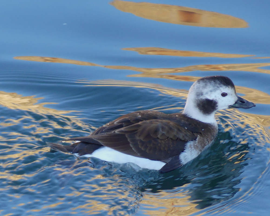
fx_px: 10015
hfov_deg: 1.5
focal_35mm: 1253
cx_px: 127
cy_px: 108
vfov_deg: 1.2
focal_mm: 108
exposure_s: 1/160
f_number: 2.8
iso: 100
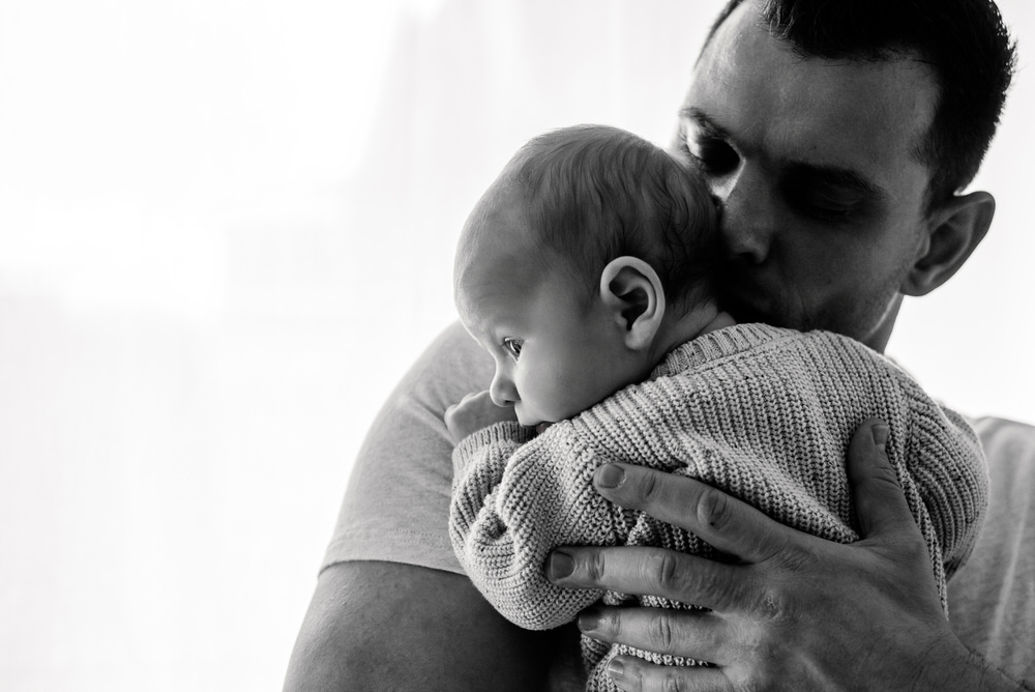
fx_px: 1438
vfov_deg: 27.0
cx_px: 518
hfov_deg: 39.6
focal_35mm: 50
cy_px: 346
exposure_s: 1/640
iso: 1600
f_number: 3.5
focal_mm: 50
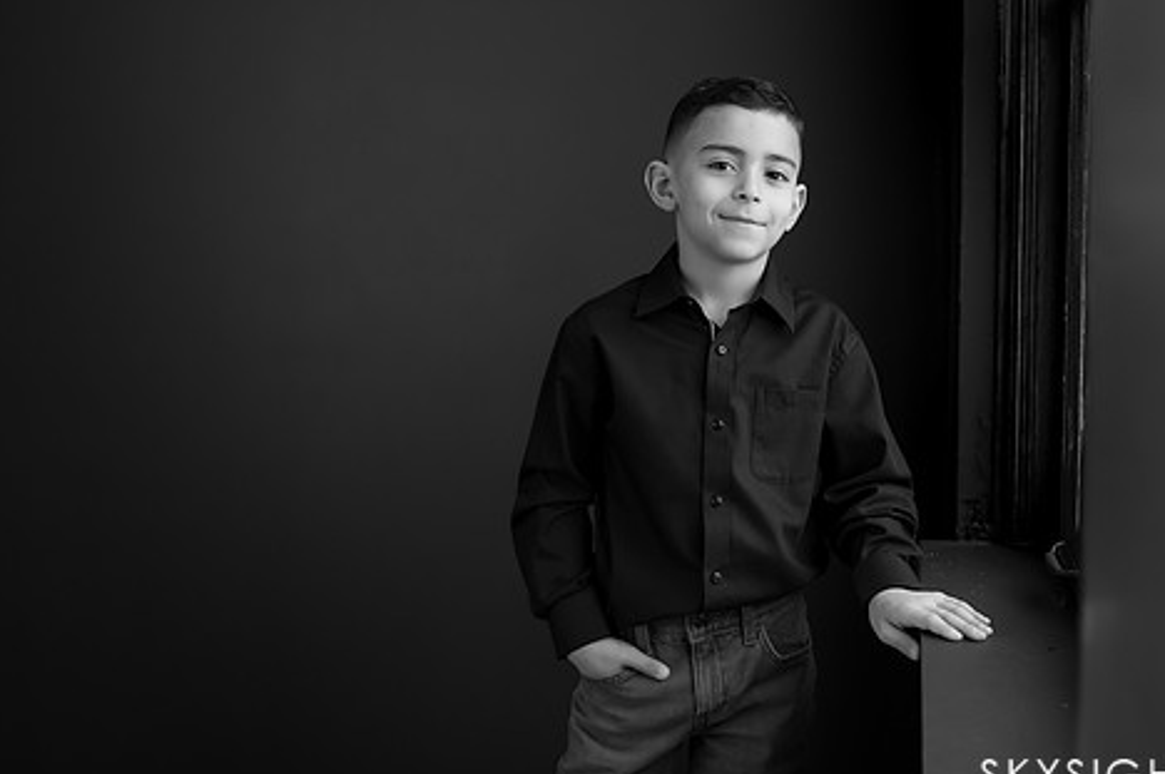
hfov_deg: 46.1
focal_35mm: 42
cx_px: 712
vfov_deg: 31.8
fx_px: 1358
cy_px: 355
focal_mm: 32.5
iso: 1600
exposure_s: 1/320
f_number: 5.6
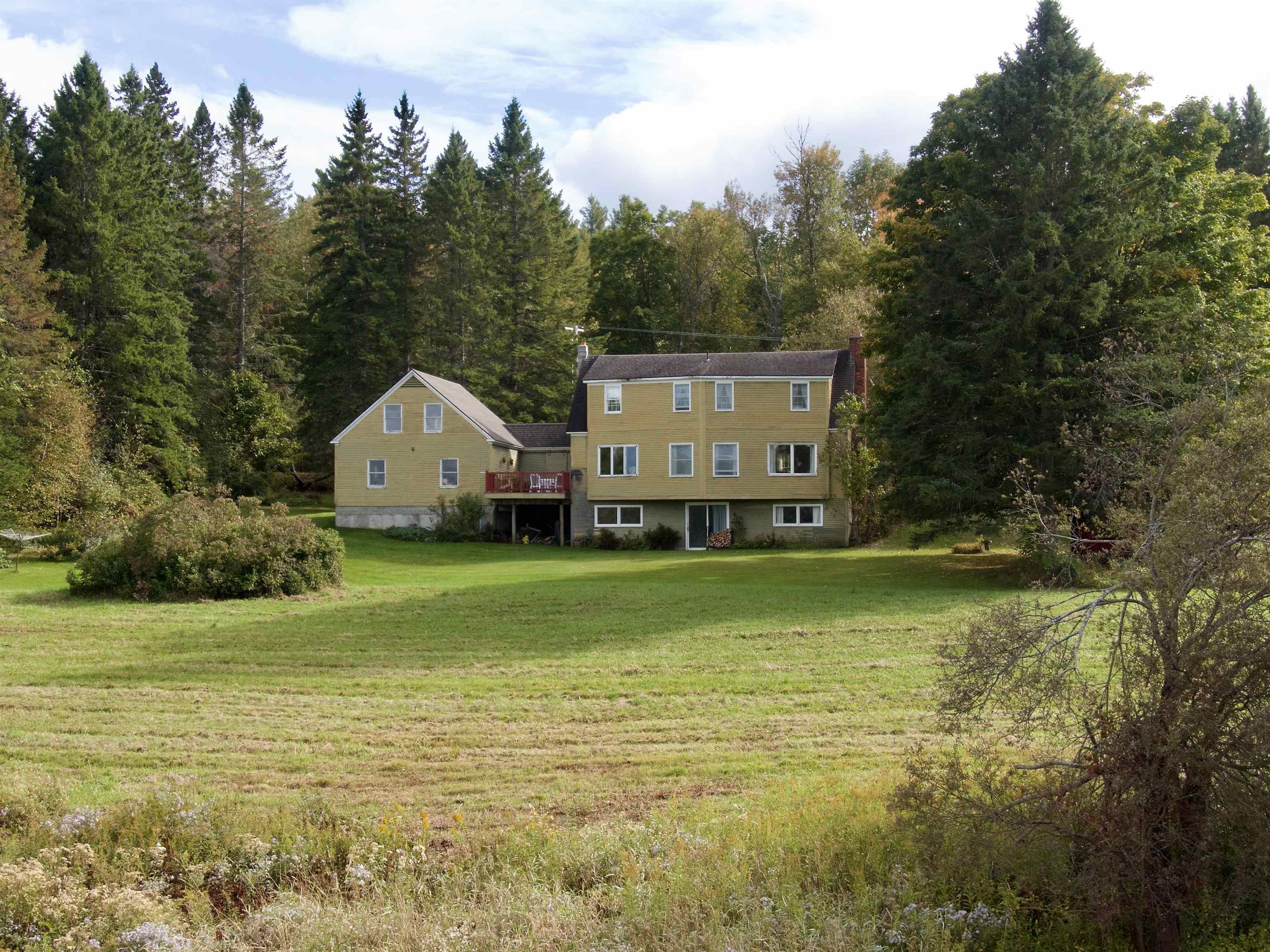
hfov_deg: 39.7
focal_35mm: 48
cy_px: 476
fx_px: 1760
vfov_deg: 30.2
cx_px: 635
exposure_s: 1/100
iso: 100
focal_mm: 8.6
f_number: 3.8
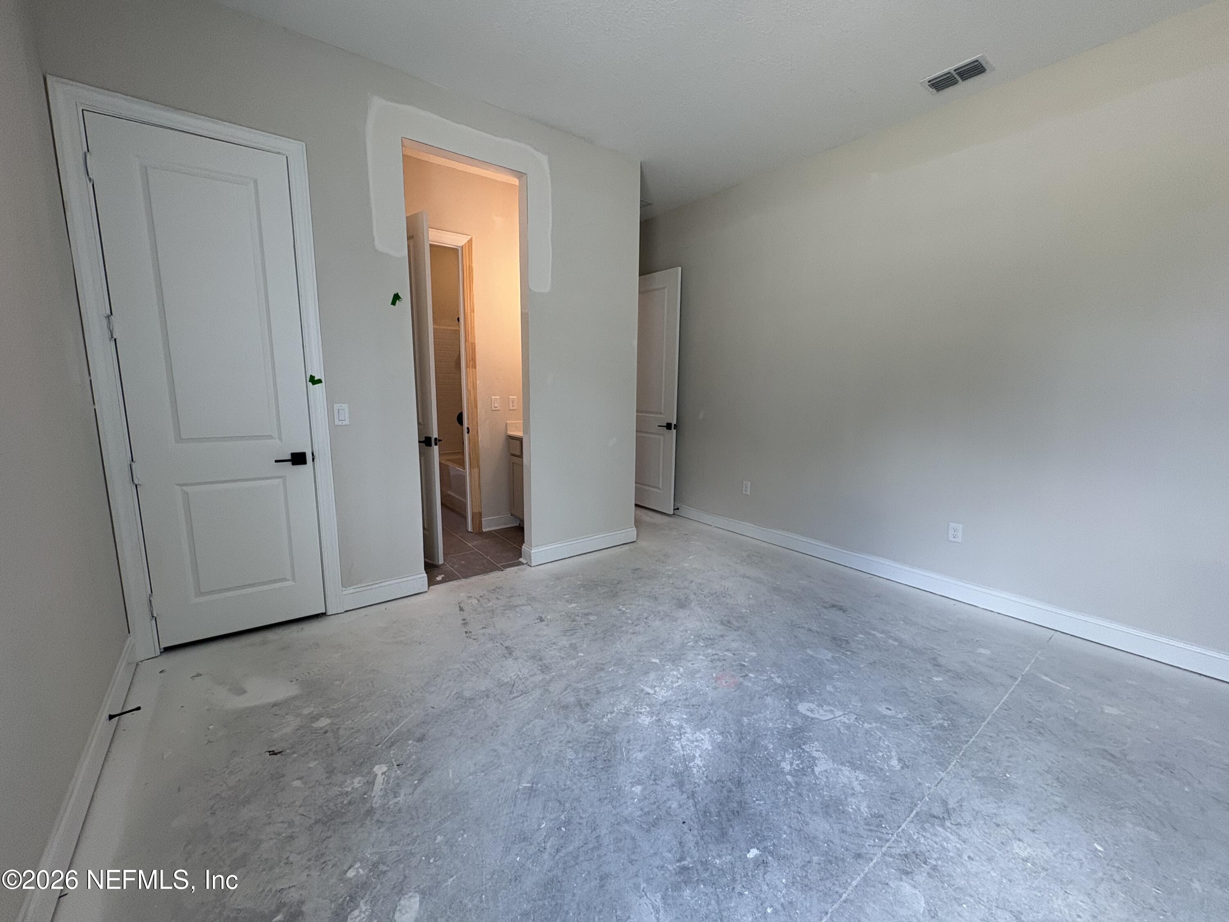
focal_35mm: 14
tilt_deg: -6.3
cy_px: 461
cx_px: 614
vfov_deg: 85.7
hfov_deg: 102.1
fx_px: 497
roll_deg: +1.8
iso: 100
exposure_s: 1/120
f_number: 2.2
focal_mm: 2.22
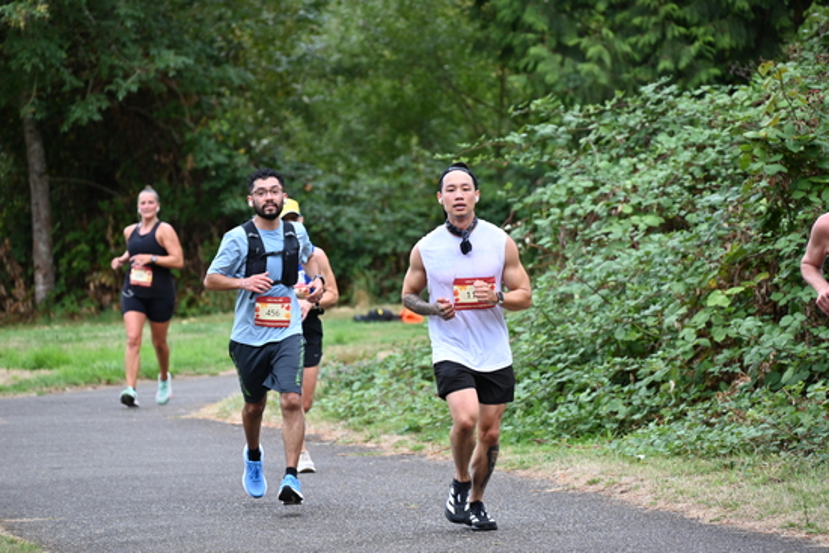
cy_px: 276
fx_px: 4606
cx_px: 414
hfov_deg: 10.3
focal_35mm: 200
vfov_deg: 6.9
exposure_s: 1/250
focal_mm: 200
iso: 640
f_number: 6.3
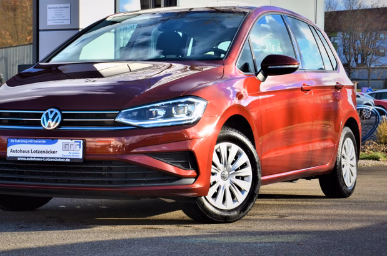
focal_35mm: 97
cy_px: 107
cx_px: 156
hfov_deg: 21.0
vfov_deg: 14.0
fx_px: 1041
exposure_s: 1/125
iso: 140
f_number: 11
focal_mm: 50
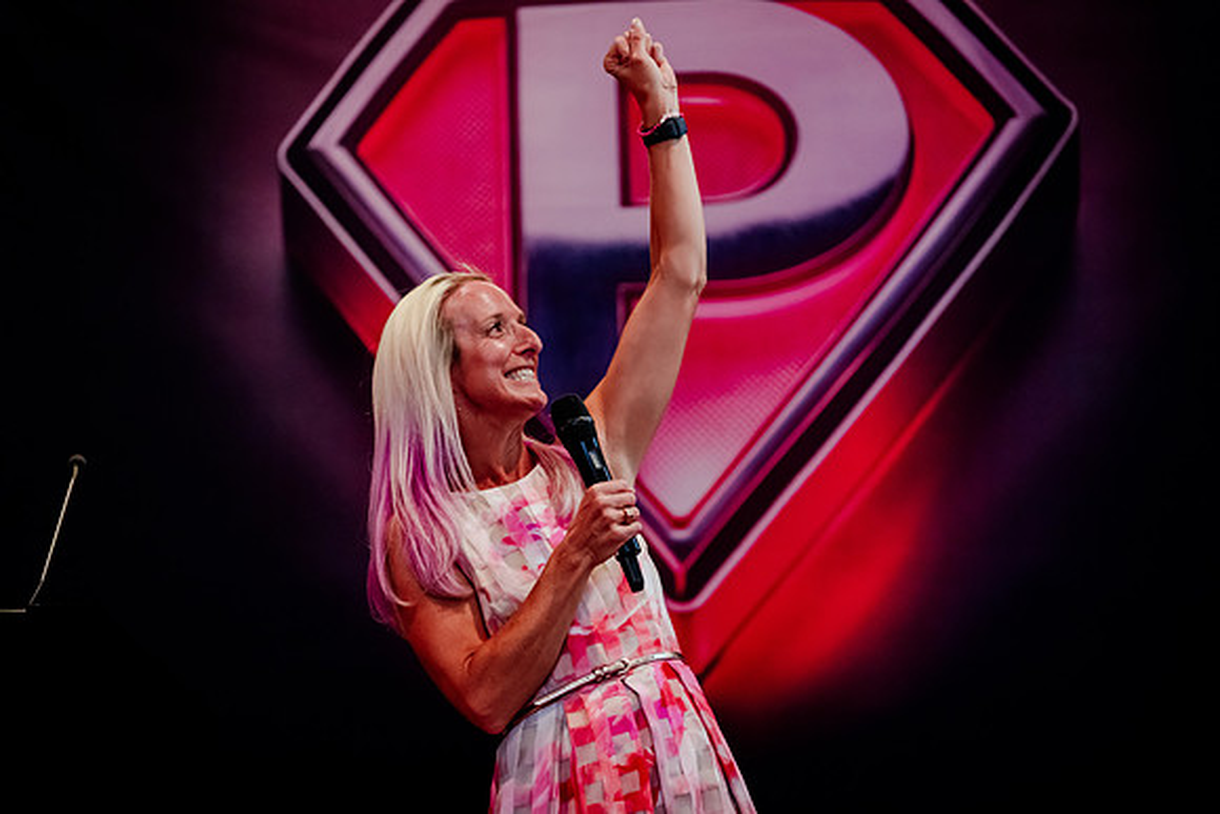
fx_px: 5932
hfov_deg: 11.7
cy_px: 407
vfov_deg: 7.9
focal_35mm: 175
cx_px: 610
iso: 4000
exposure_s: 1/250
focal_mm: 175
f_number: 2.8
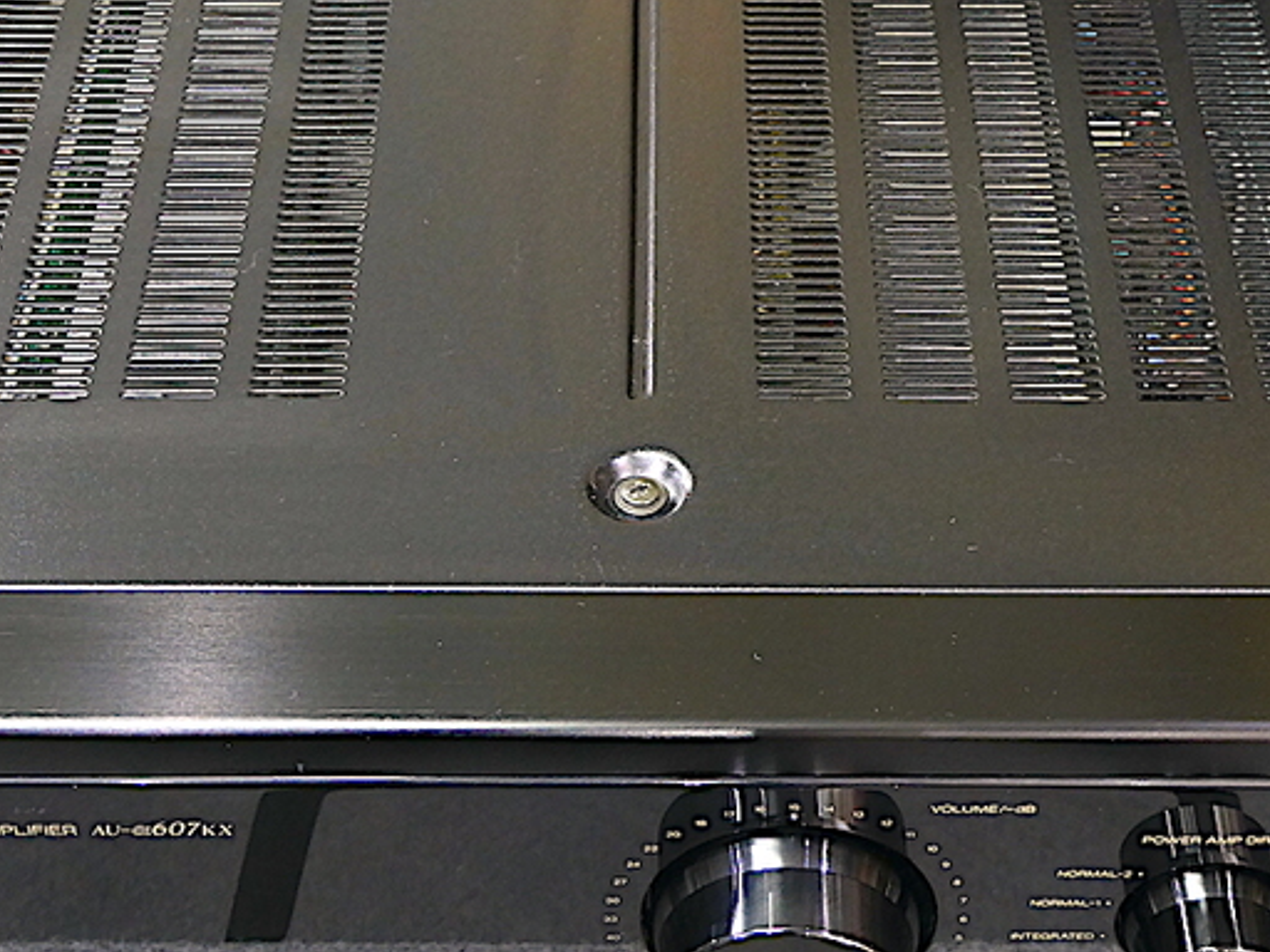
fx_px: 2752
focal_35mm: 75
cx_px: 640
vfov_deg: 19.6
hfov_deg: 26.0
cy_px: 397
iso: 200
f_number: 3.8
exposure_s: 1/2.5
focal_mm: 7.2
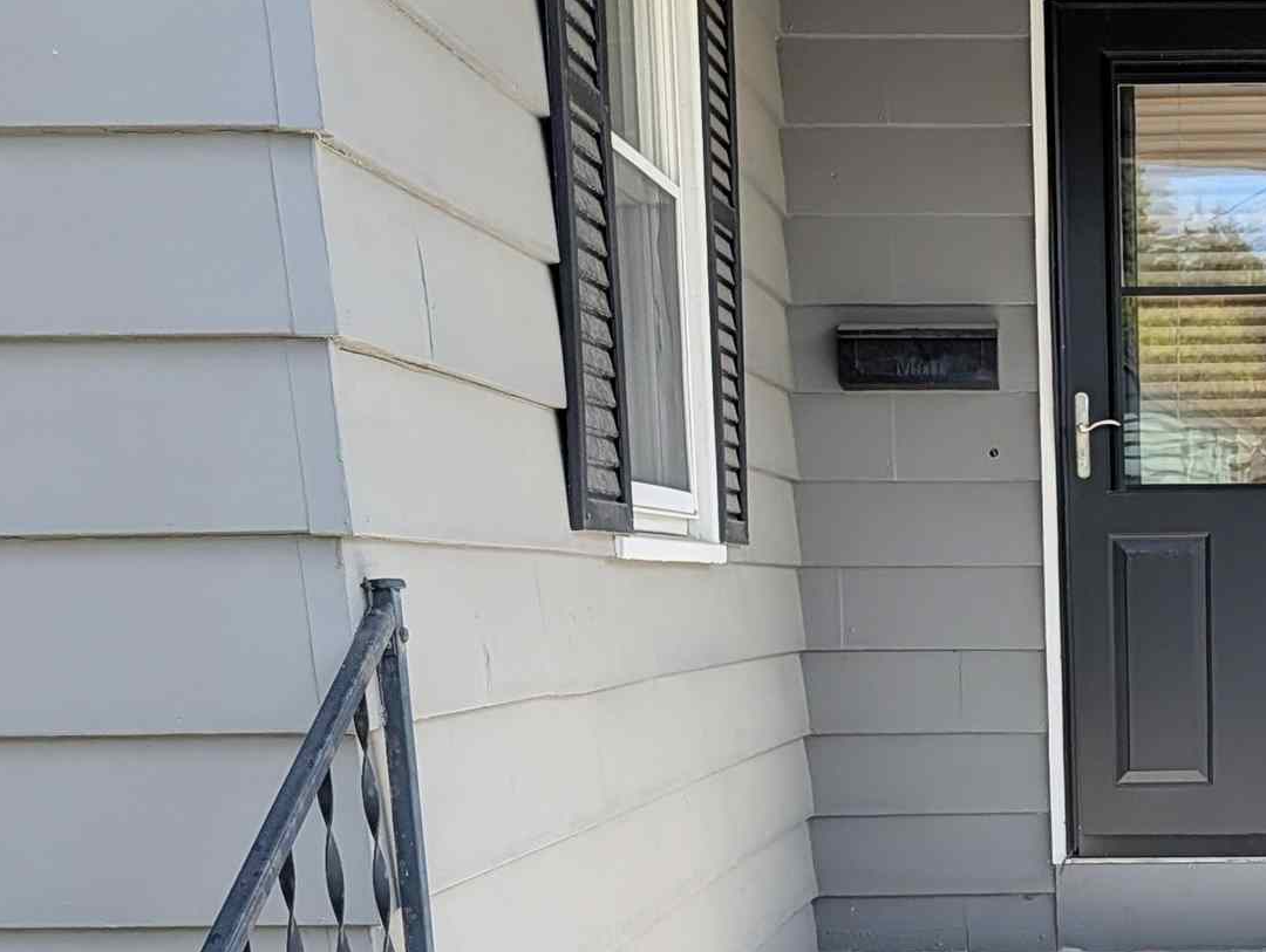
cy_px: 1084
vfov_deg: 20.5
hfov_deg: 27.2
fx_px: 2490
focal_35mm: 68
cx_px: 1209
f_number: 1.68
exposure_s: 1/1754
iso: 19
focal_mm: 6.9
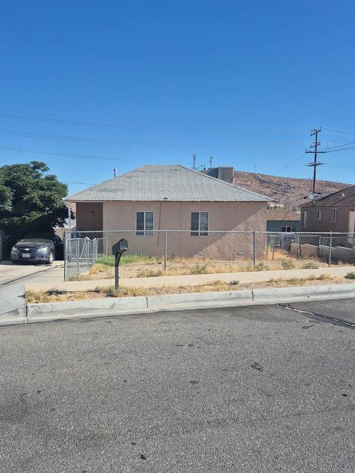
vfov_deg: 61.4
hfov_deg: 47.8
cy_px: 269
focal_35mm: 29
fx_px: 397
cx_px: 134
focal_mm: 5.4
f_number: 1.8
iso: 25
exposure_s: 1/1808
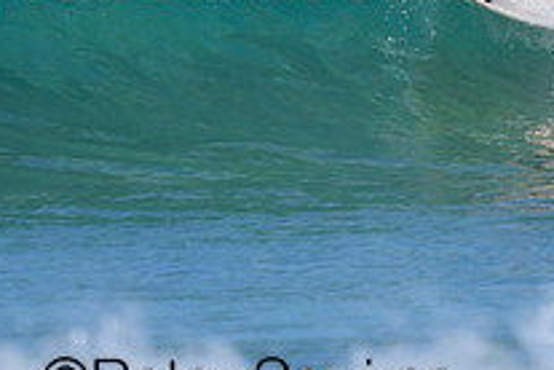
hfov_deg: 0.7
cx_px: 478
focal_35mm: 3077
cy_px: -95
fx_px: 47348
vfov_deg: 0.4
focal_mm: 800
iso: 220
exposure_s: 1/2000
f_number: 6.3
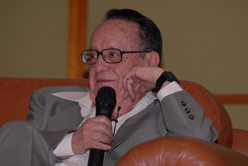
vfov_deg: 5.7
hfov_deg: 8.6
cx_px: 124
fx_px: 1655
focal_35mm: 240
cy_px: 83
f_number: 5
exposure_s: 1/160
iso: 400
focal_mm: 160
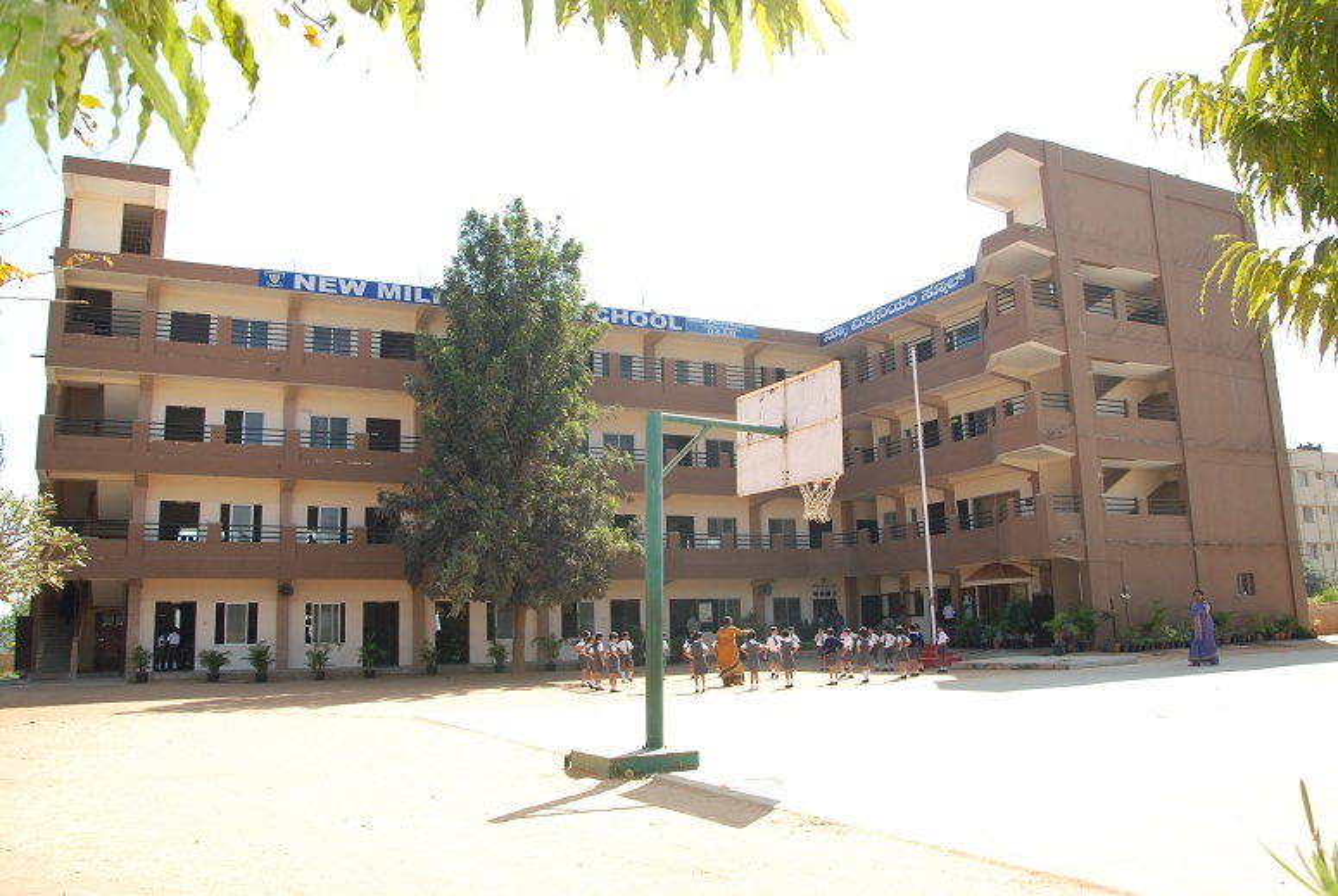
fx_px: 1005
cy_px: 448
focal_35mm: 27
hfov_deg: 67.3
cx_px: 669
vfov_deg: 48.1
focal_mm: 18
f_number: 6.3
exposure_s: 1/200
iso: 100
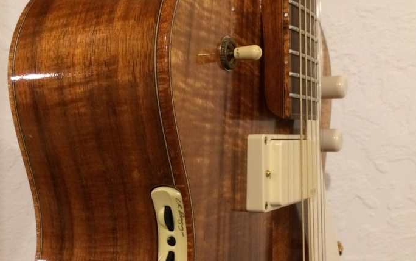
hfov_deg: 43.5
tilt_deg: -0.1
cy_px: 165
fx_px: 522
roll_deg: +1.5
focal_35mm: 46
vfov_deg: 27.9
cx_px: 201
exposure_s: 1/20
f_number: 2.2
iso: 250
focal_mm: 4.15
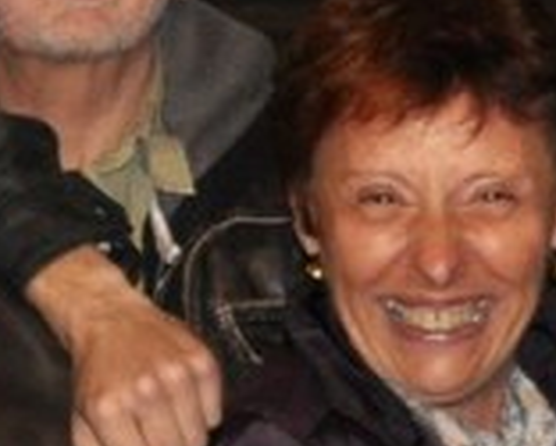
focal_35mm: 276
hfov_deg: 6.8
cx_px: -449
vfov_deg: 5.6
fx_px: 4545
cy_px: 50
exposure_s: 1/60
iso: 800
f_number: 4.2
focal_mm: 30
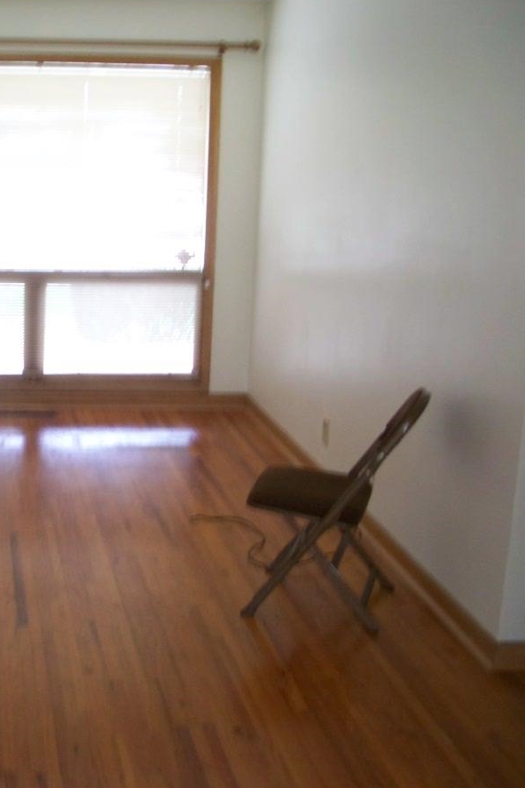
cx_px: 26
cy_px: 391
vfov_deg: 38.2
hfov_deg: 25.0
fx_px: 1137
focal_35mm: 52
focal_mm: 7.8
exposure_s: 1/15
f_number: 2.8
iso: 200
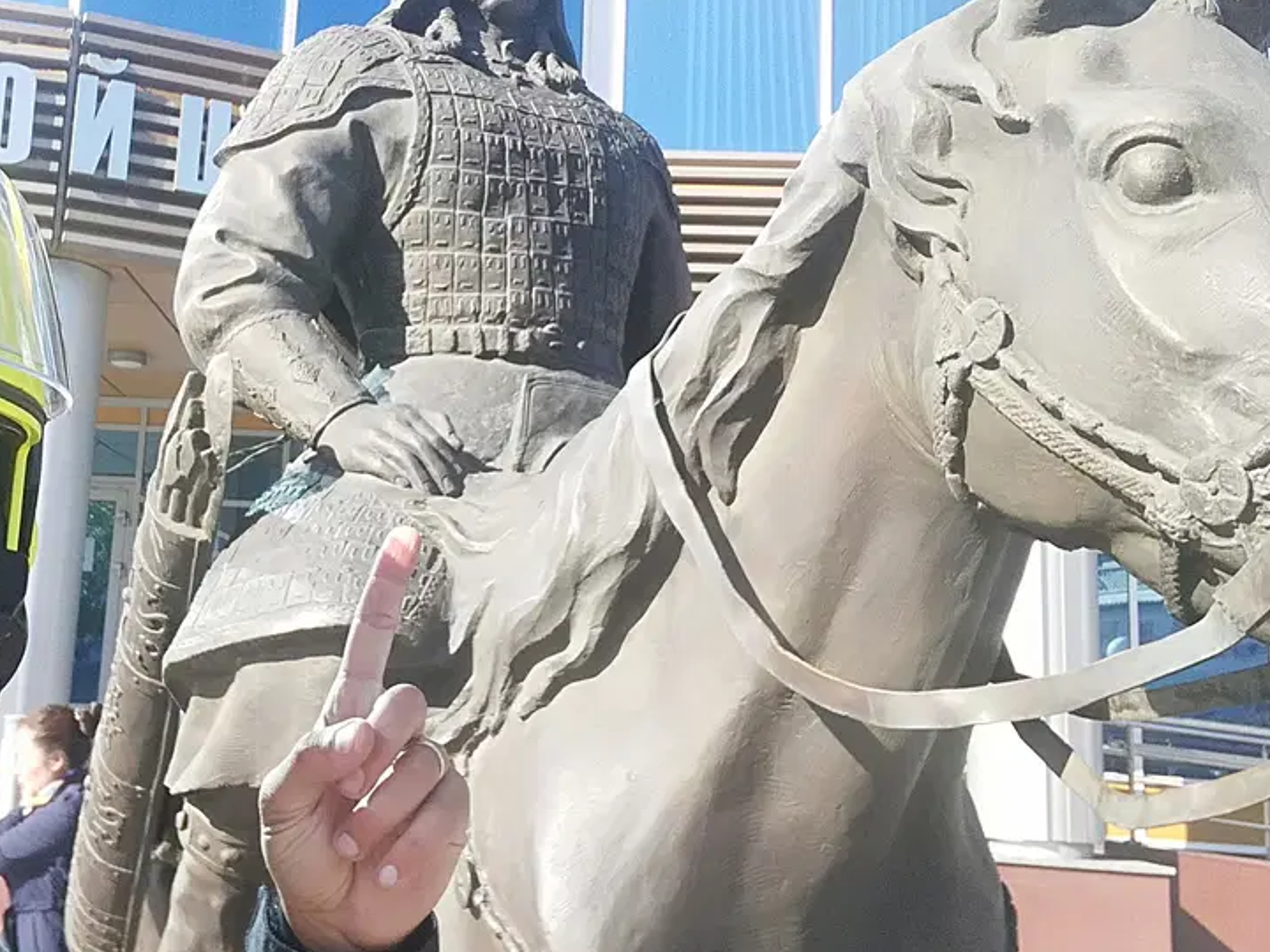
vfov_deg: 32.1
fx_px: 1651
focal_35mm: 45
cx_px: 333
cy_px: 397
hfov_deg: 41.0
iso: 50
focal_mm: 2.82
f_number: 2
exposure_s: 1/429
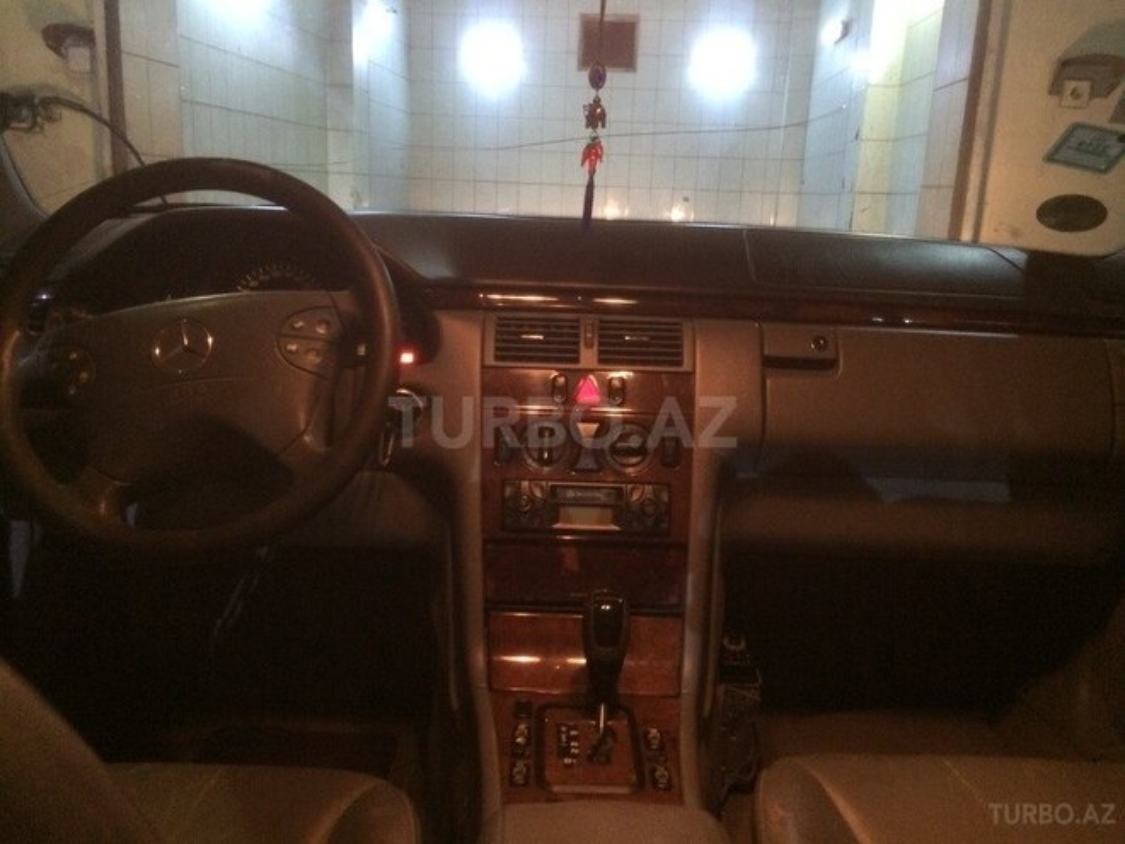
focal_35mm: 29
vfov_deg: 48.2
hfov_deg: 61.7
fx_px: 942
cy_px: 422
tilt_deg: -14.1
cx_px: 562
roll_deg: -1.2
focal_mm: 4.15
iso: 400
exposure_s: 1/17
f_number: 2.2
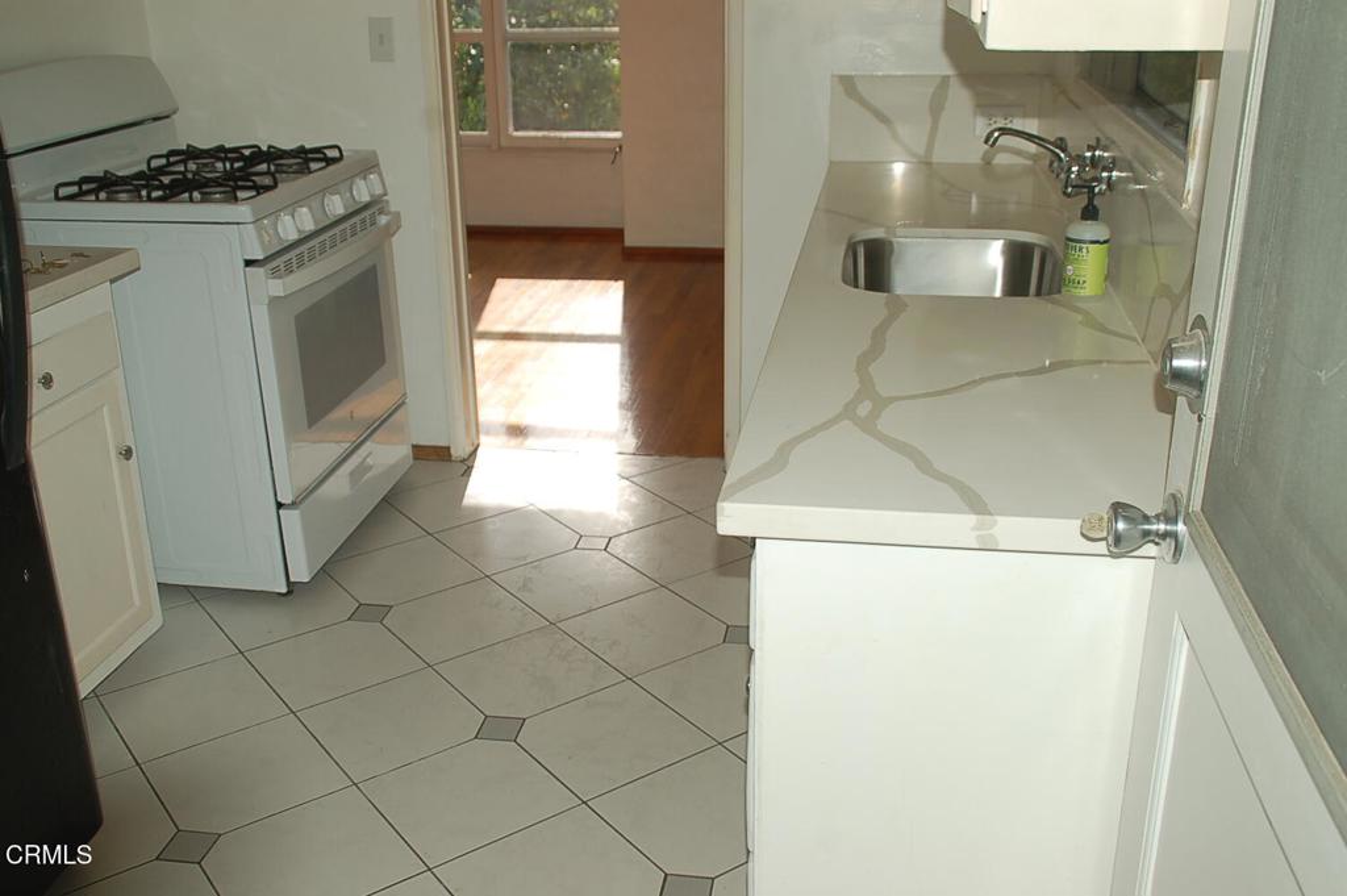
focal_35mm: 38
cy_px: 448
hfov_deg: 51.3
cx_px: 674
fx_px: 1402
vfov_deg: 35.4
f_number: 5.6
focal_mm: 25
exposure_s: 1/500
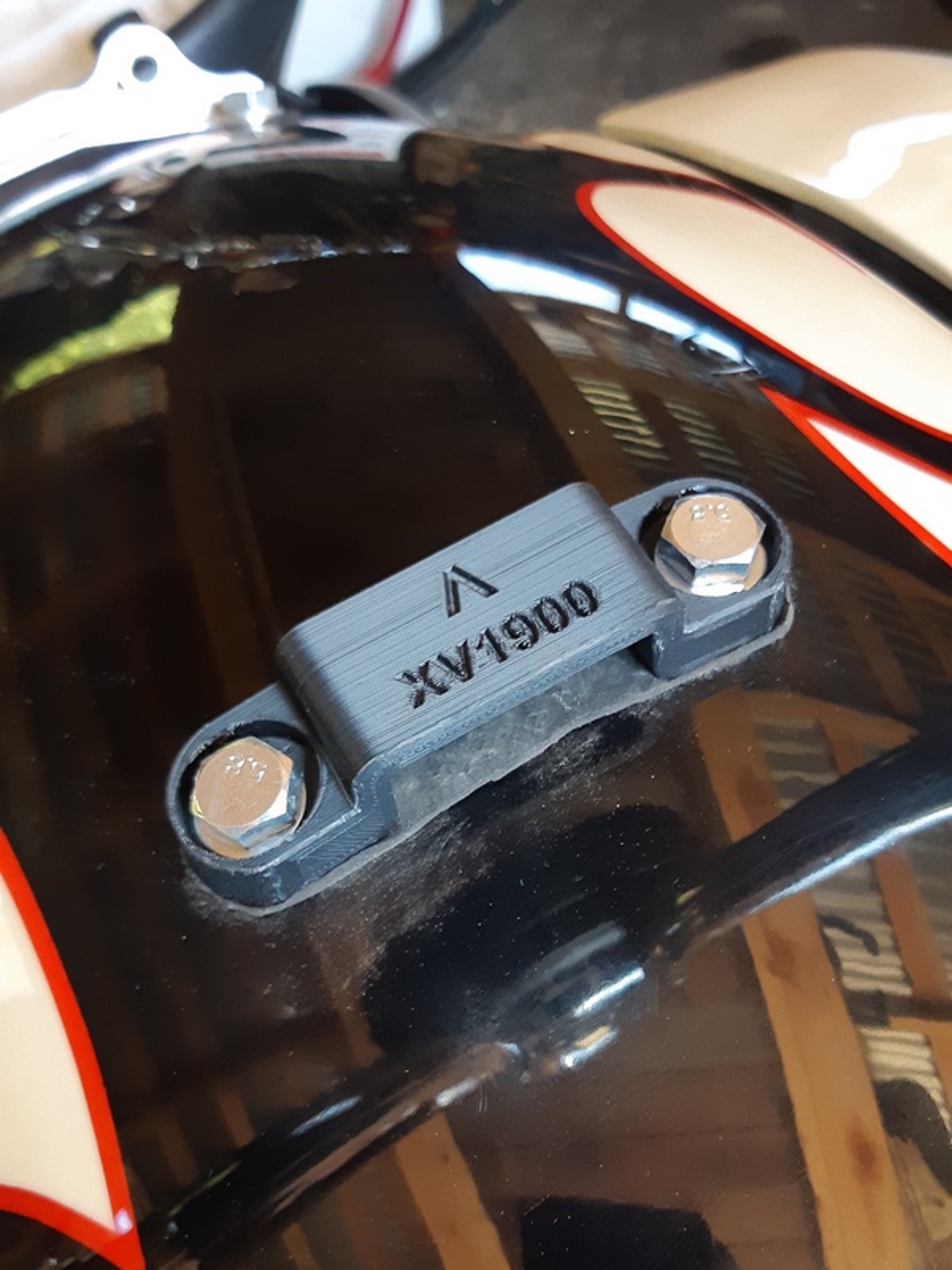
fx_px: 953
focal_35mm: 26
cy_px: 635
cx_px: 476
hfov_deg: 53.1
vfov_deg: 67.3
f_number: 1.7
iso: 100
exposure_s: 1/25
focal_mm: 3.93
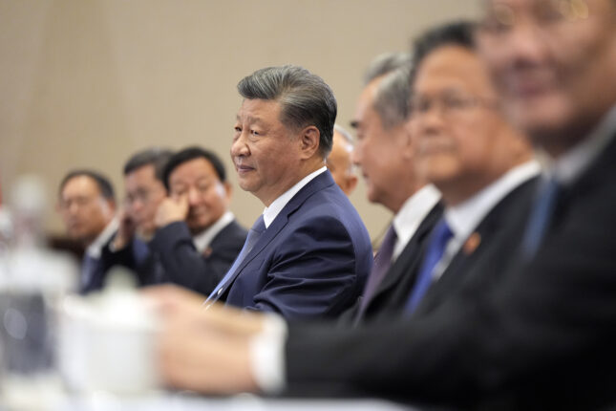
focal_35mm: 200
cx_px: 308
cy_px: 206
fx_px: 3422
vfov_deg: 6.9
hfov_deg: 10.3
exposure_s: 1/250
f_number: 2.8
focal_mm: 200
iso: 4000
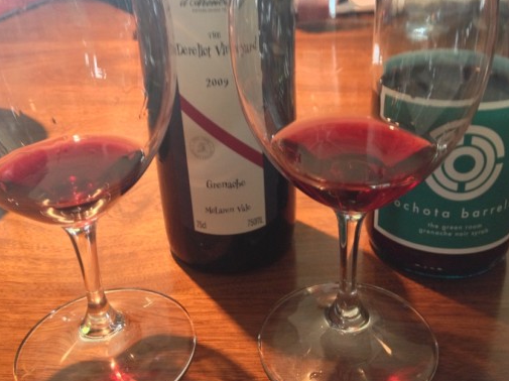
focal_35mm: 43
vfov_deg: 33.5
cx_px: 276
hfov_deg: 43.8
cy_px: 163
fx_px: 632
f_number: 2.4
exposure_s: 1/20
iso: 250
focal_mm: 4.28
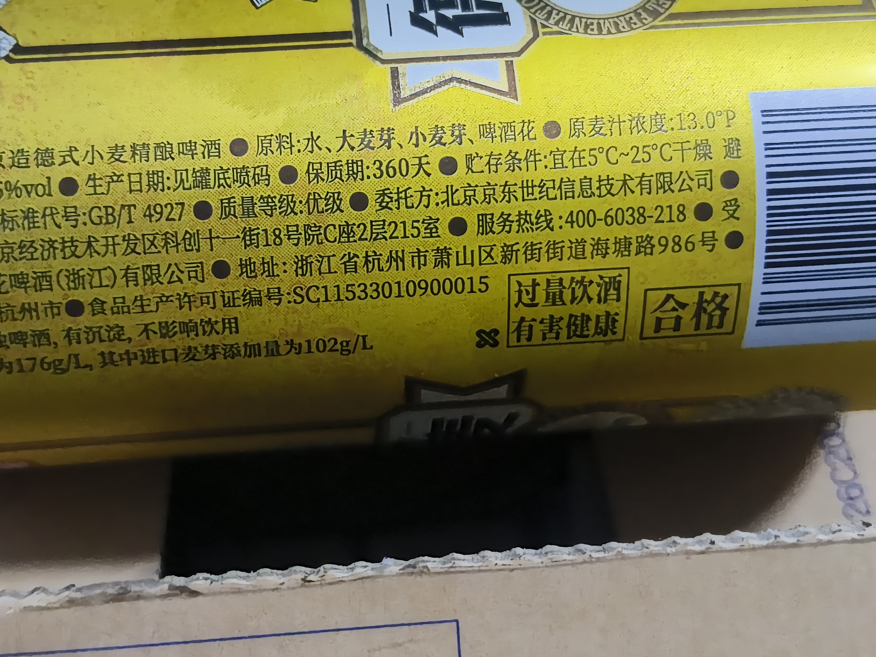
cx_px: 373
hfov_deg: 44.7
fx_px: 1063
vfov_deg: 34.3
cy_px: 284
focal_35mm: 42
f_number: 1.79
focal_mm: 4.84
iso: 2038
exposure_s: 1/33.3
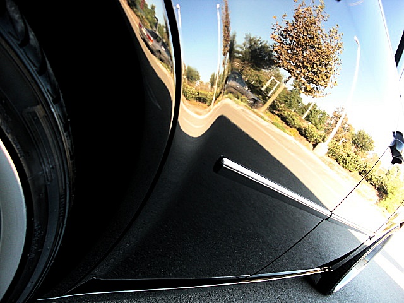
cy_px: 152
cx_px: 202
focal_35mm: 36
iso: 100
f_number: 2.8
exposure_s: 1/125
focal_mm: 6.3
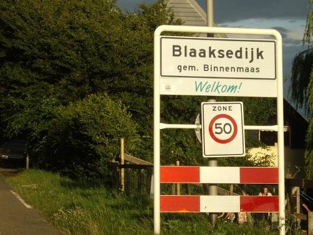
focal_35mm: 144
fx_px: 1303
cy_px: 102
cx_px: 188
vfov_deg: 10.3
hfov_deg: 13.7
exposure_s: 1/160
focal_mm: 23.7
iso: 100
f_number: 5.4
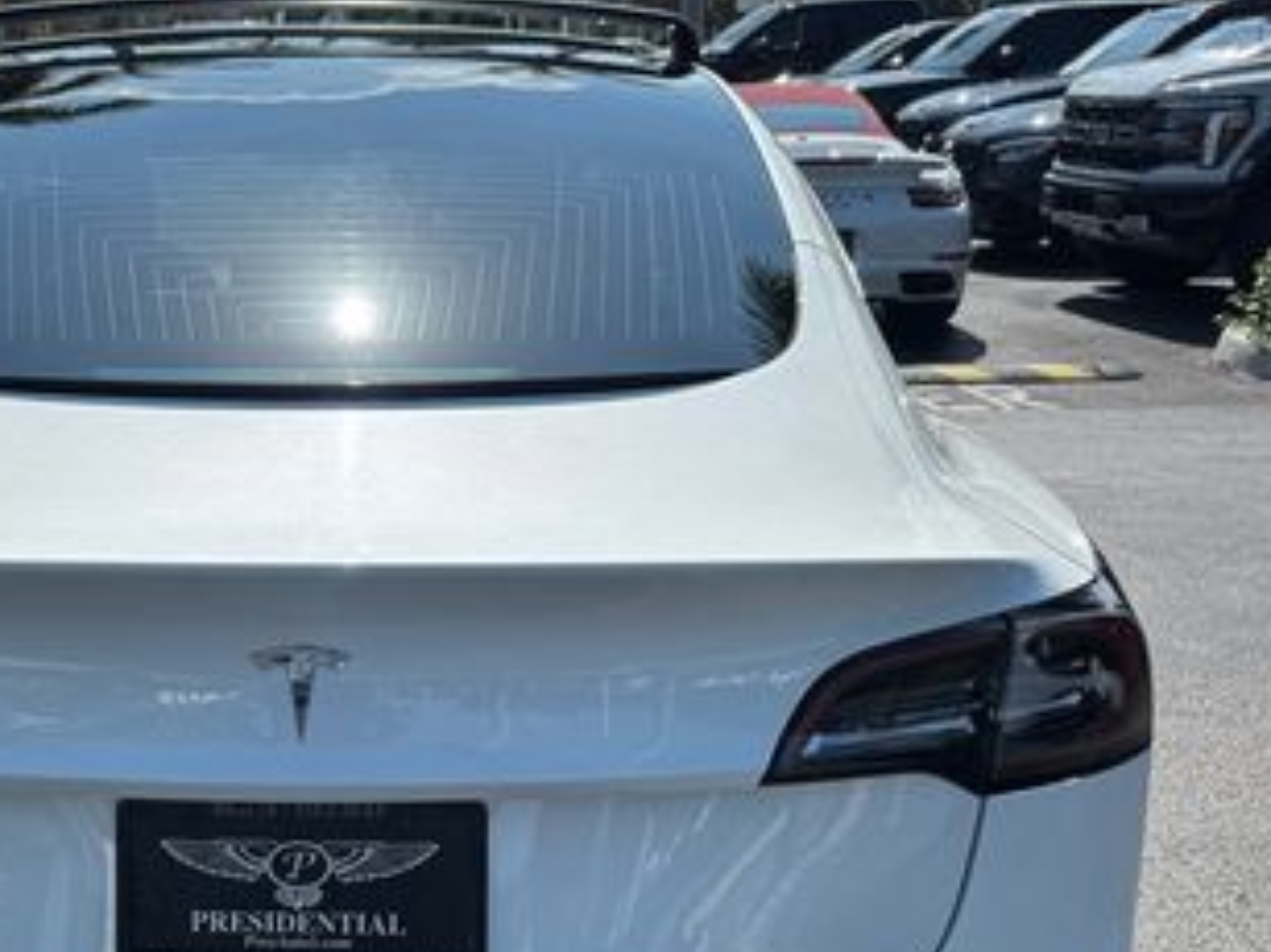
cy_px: 671
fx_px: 1835
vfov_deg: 28.8
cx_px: 277
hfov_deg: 37.0
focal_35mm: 50
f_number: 1.78
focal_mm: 6.76
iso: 80
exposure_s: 1/2833
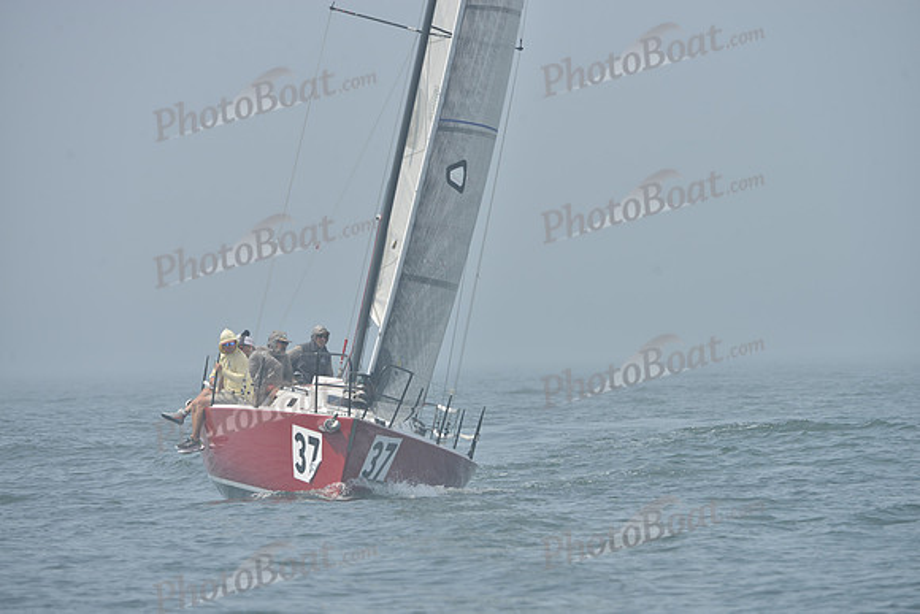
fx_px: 6134
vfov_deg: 5.7
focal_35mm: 240
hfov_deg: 8.6
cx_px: 460
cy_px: 307
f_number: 8
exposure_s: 1/1000
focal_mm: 240
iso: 280
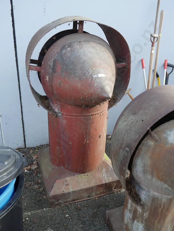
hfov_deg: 44.2
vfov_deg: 56.8
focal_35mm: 32
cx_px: 87
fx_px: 214
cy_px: 116
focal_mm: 16
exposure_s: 1/160
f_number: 4.5
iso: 200
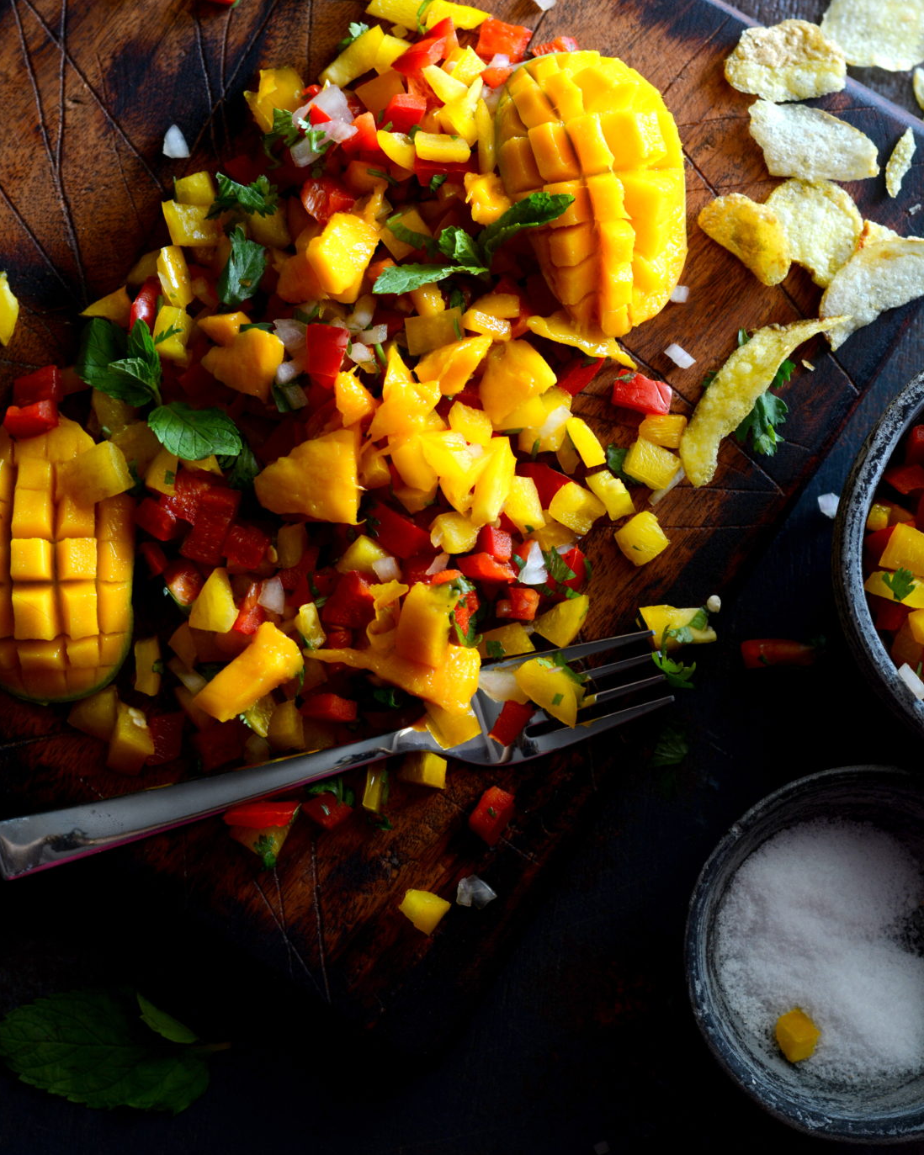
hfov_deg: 17.1
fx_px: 3077
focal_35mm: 90
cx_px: 434
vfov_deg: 21.2
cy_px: 482
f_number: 4.5
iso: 400
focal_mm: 50
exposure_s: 1/80
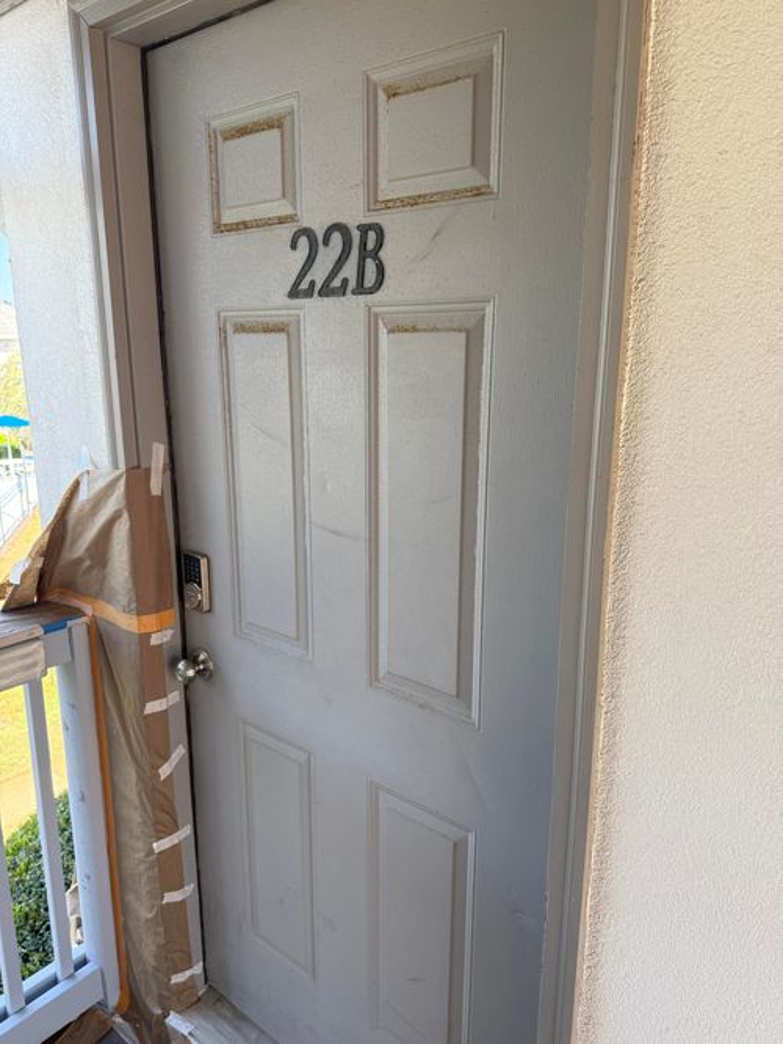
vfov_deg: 71.6
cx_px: 392
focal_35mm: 24
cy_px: 522
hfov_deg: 56.8
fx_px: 724
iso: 100
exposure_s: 1/399
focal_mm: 6.76
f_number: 1.78
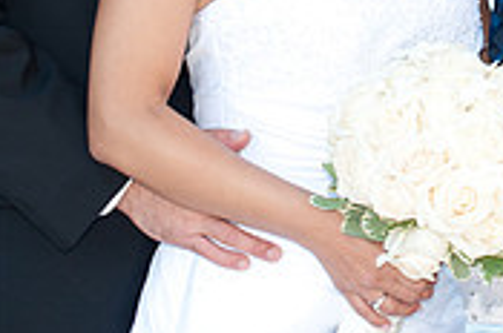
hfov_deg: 8.8
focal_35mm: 232
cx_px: 503
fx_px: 3236
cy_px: -109
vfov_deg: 5.9
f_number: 10
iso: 500
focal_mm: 70
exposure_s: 1/100
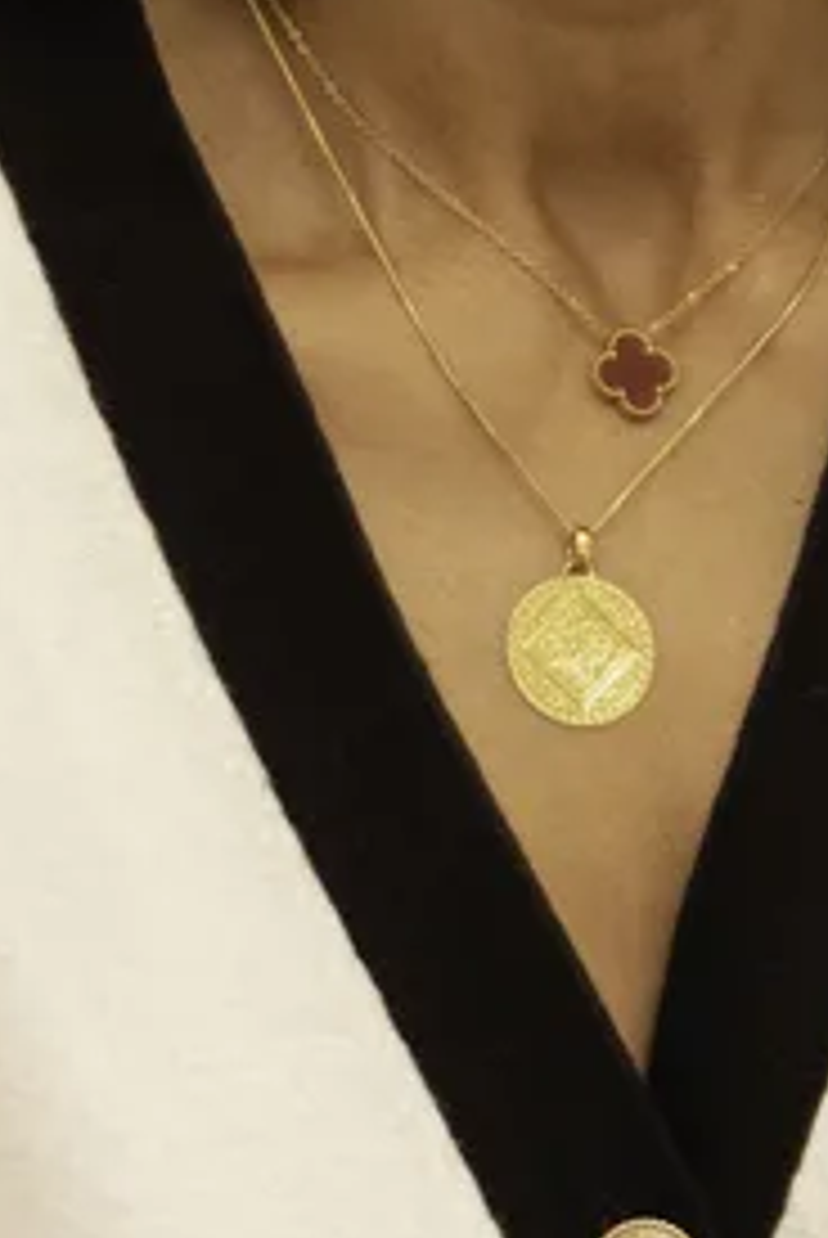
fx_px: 17997
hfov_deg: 2.6
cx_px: 356
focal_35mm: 523
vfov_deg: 3.9
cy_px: 455
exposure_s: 1/400
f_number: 2.8
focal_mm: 75
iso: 320
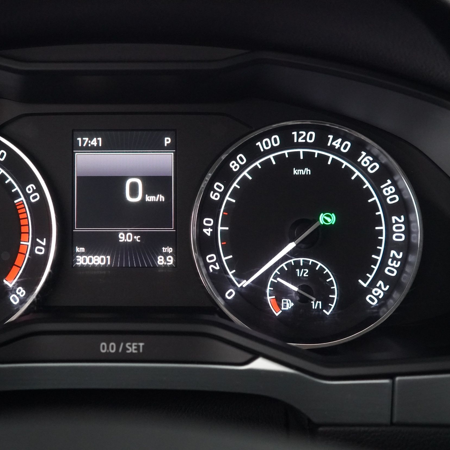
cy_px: 225
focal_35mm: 54
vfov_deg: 31.6
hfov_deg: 31.2
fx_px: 794
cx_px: 131
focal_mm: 28
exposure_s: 1/60
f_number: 3.5
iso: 12800
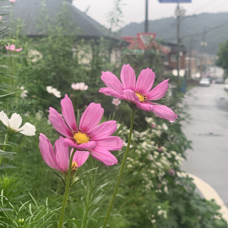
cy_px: 114
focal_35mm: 62
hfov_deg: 27.7
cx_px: 136
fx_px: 462
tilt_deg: -4.8
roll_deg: -1.7
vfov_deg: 27.7
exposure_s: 1/122
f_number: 2.4
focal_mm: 6
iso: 40
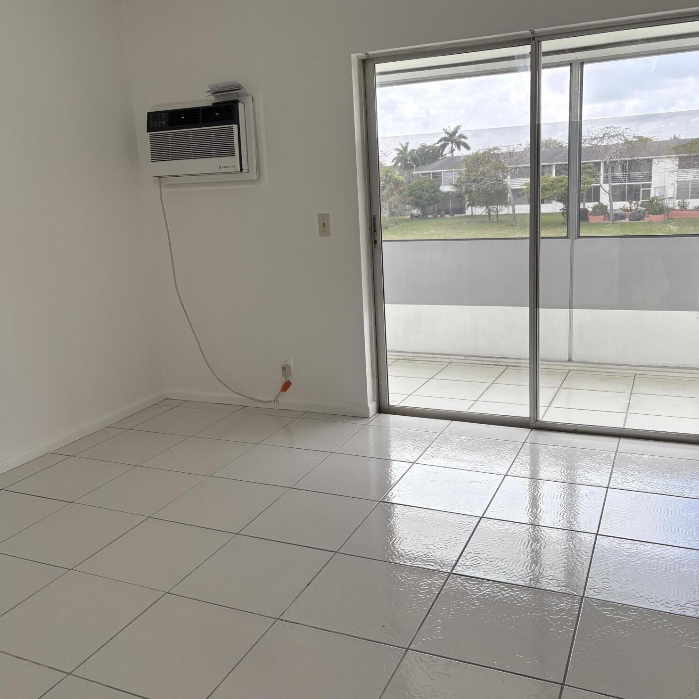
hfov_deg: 52.5
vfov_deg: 52.5
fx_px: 708
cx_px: 348
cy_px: 340
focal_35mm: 31
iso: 64
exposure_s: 1/430
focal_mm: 5.96
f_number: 1.6
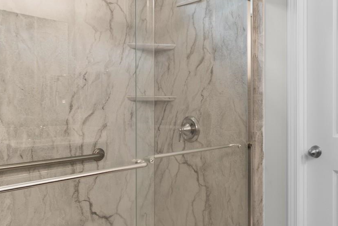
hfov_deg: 52.5
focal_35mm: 35
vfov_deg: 37.8
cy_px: 99
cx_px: 245
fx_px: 329
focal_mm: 12
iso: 100
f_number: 4.8
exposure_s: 1/10
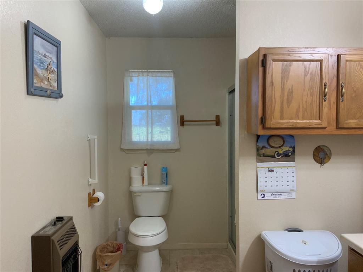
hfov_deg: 61.7
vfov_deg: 48.2
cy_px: 136
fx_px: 304
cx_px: 182
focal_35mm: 29
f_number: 1.8
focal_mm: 3
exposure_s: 1/122
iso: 64
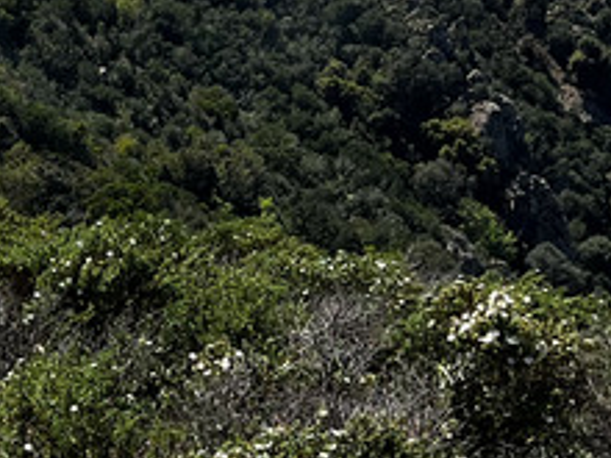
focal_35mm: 142
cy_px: -42
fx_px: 2506
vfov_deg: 10.3
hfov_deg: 13.4
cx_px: -186
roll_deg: -0.4
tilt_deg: -10.0
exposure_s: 1/5076
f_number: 1.5
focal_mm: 5.7
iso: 50
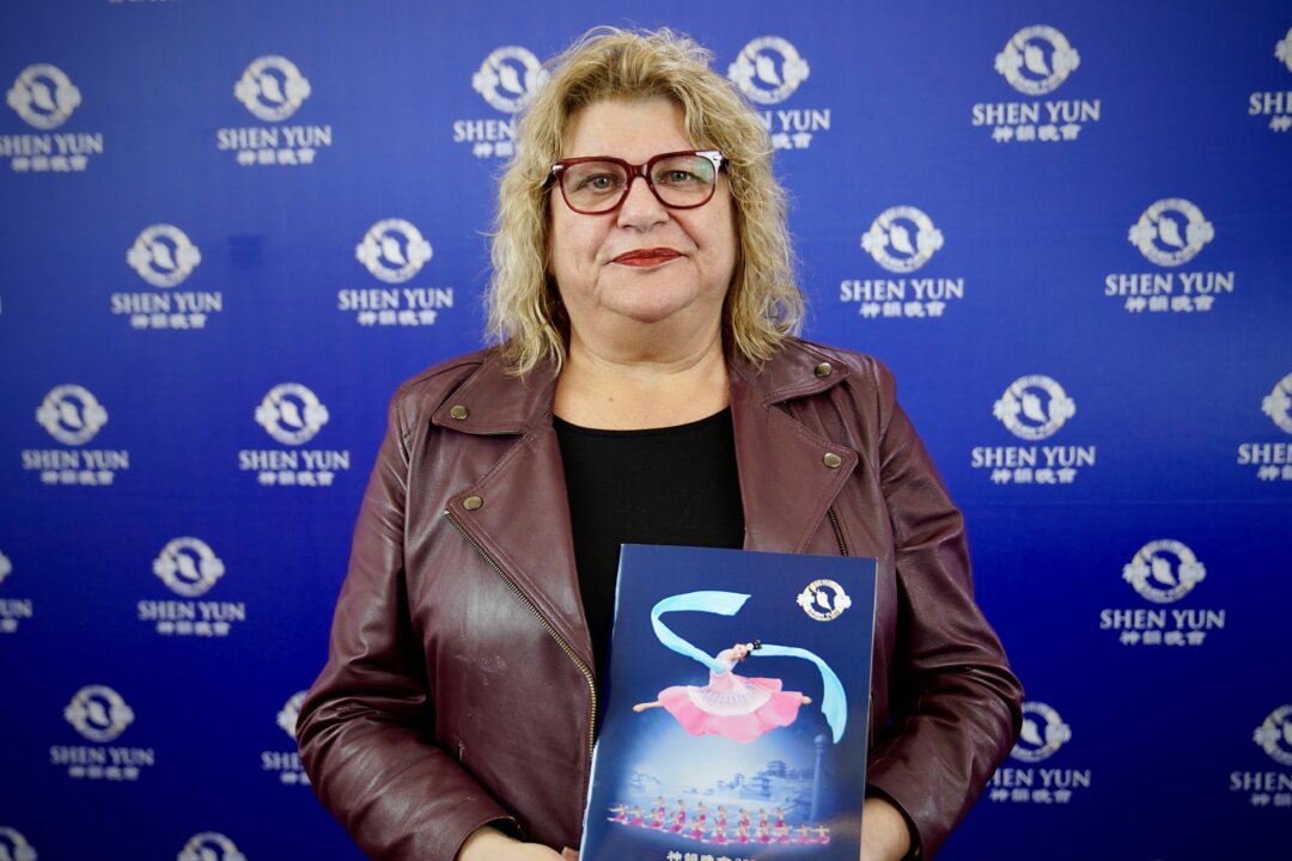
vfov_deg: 41.1
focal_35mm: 32
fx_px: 1148
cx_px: 646
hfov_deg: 58.7
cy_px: 430
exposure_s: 1/125
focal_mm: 32
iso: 800
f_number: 2.8
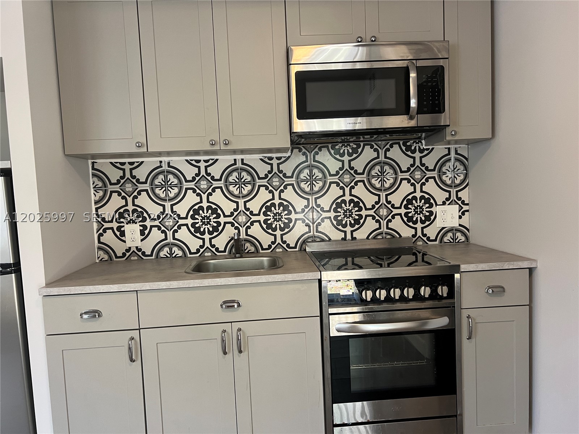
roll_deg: +1.9
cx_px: 290
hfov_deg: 67.3
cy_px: 217
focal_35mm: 26
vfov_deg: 53.1
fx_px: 435
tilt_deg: -3.8
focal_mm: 5.7
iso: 125
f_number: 1.5
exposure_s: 1/77
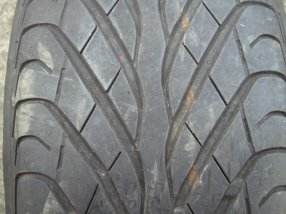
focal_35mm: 40
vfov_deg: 35.9
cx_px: 153
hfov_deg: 46.8
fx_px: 330
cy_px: 94
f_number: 2.8
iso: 400
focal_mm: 5.8
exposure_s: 1/160
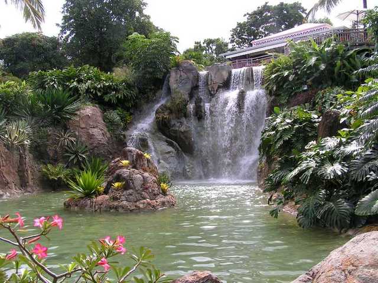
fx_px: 415
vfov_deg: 37.7
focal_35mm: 38
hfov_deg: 49.0
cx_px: 189
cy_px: 142
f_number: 5.6
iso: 50
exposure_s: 1/160
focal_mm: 5.8
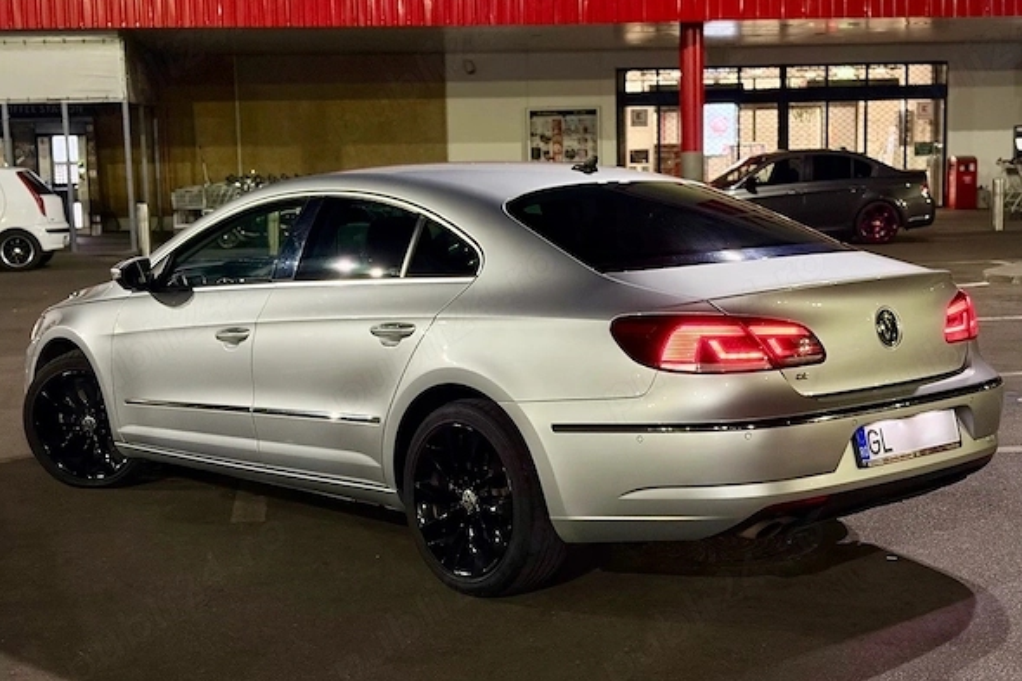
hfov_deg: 36.3
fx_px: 1561
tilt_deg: -7.2
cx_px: 513
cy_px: 340
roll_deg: +1.5
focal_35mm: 55
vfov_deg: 24.6
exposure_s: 1/33
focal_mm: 5.96
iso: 250
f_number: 1.6
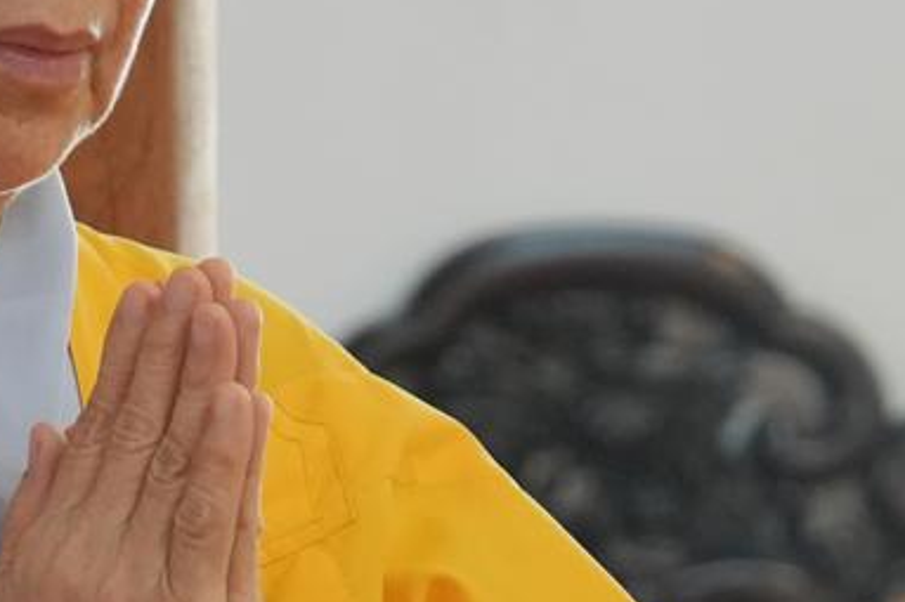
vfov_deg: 4.2
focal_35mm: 329
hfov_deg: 6.3
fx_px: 8267
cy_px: 290
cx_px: 135
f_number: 2.8
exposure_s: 1/200
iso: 4000
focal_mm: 70
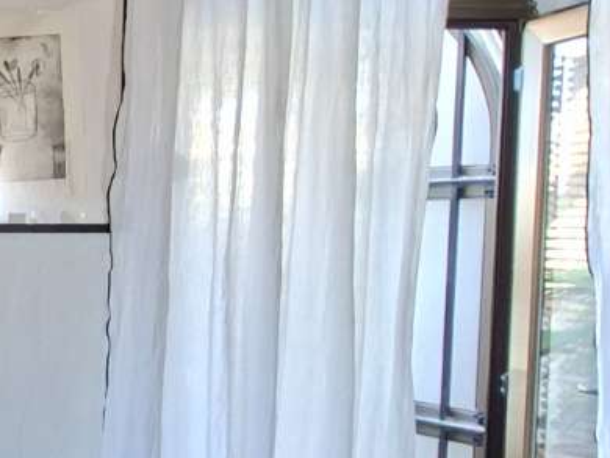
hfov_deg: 25.4
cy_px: 277
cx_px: -366
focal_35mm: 50
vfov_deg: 29.1
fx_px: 882
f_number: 2.2
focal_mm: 1.74
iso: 125
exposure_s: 1/40
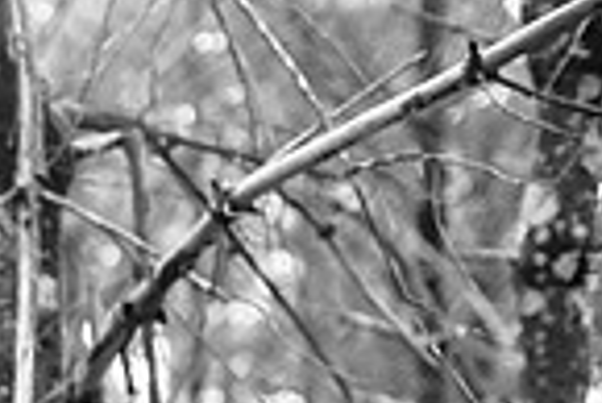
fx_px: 3348
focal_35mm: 200
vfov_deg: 6.7
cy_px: 775
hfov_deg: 9.7
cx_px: -498
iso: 640
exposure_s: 1/250
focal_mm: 50
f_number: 2.8
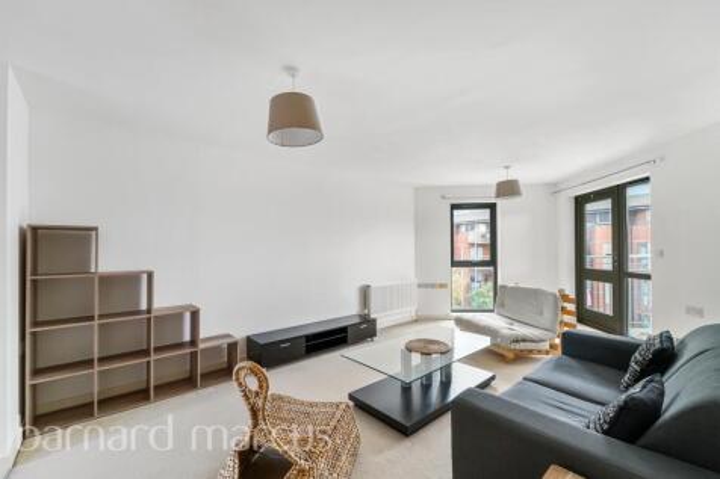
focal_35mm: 14
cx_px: 360
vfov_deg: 81.2
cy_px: 240
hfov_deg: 104.3
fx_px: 280
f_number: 10
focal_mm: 14
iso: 200
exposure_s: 1/2.5
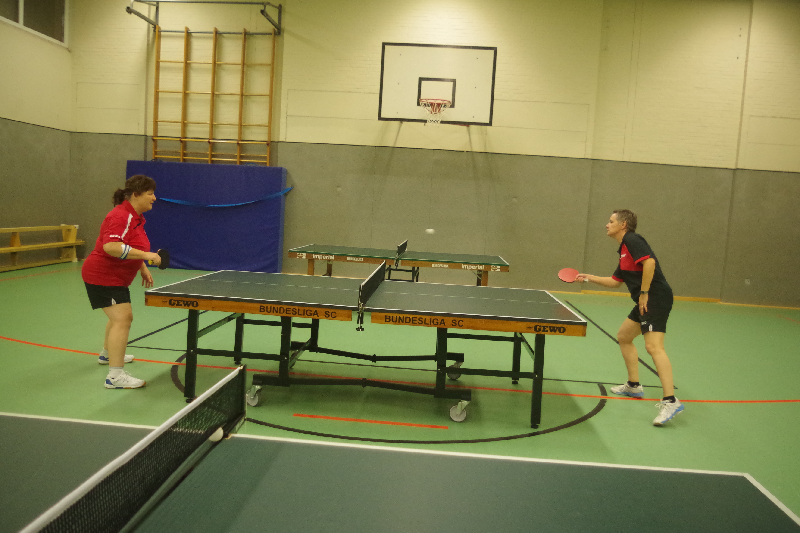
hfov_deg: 61.9
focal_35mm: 30
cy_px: 266
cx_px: 400
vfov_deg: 43.6
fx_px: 667
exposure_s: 1/100
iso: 3200
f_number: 4
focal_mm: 20
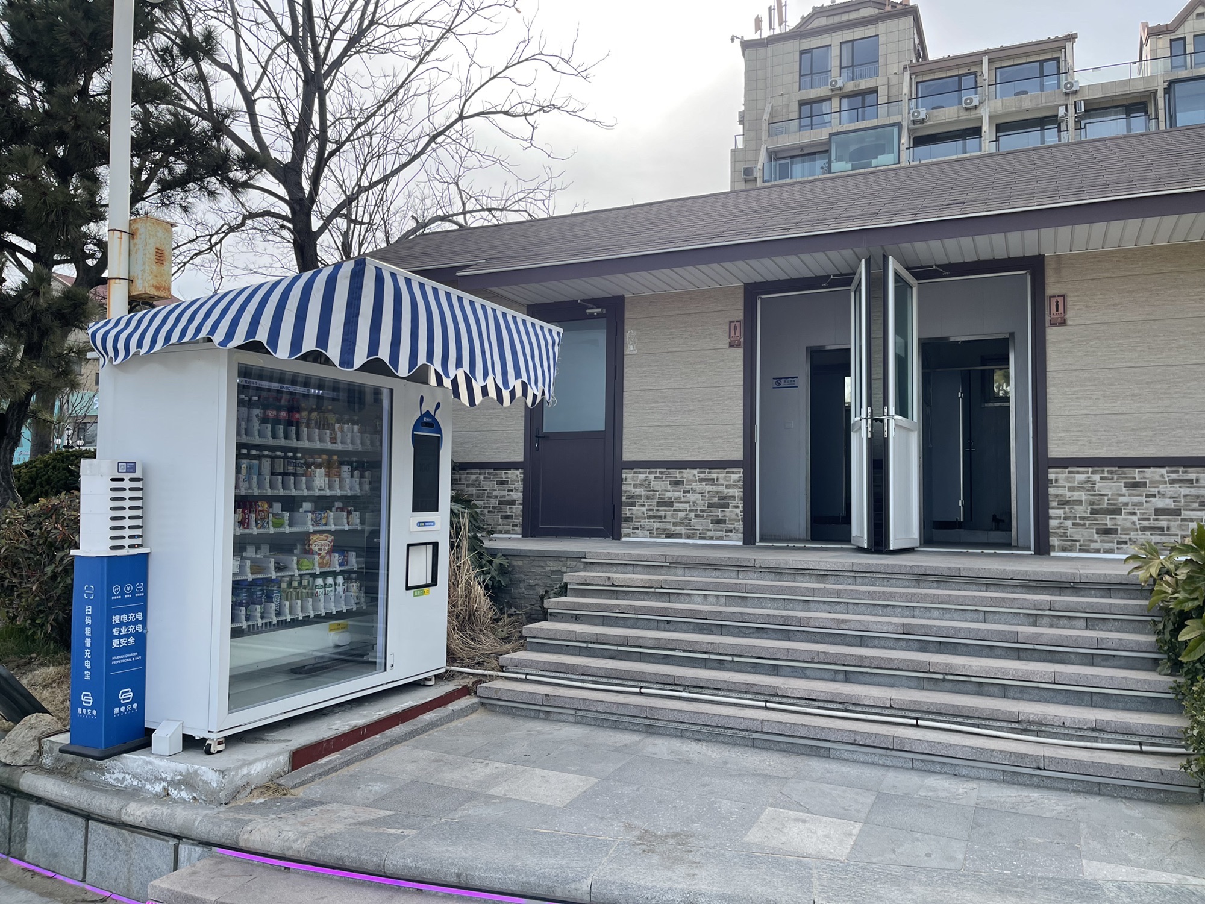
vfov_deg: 53.1
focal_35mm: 26
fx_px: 905
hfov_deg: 67.3
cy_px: 452
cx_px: 602
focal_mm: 5.1
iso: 32
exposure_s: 1/2083
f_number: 1.6
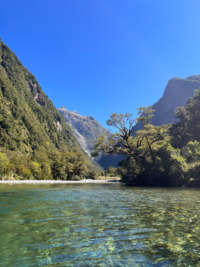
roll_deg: -0.1
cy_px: 134
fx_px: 200
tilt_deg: +11.8
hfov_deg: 53.1
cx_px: 100
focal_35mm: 26
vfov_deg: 67.3
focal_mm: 5.1
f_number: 1.6
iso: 50
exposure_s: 1/1832
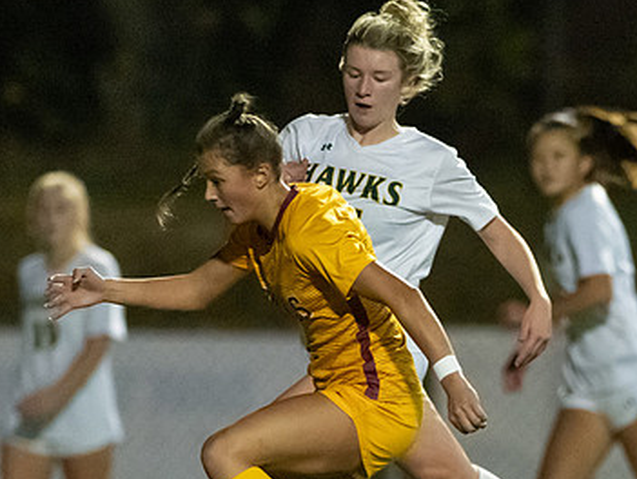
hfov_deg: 2.2
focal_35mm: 900
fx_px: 16579
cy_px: 494
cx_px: 624
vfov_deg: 1.7
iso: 16000
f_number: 2.8
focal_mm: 300
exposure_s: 1/1000
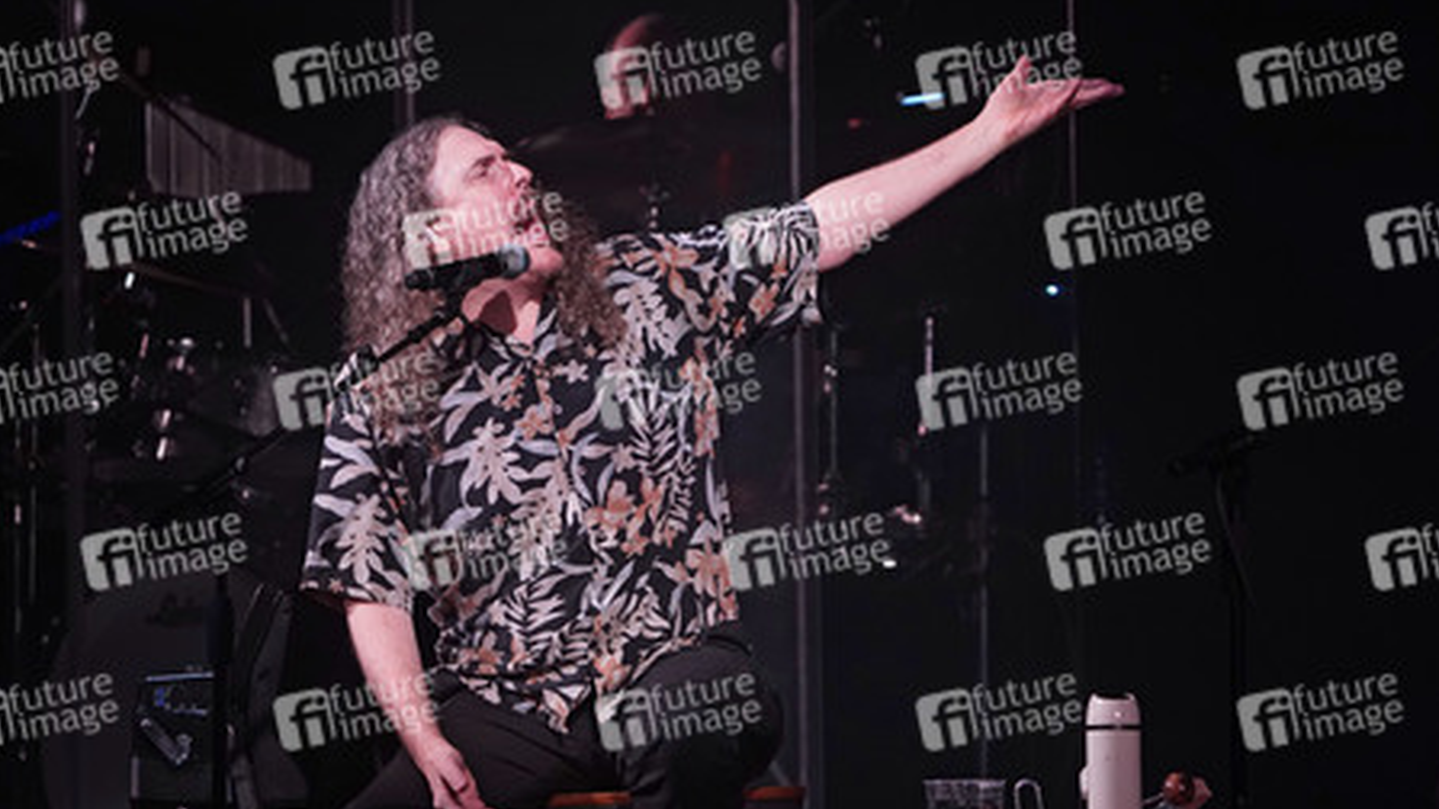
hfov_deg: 6.8
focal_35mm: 319
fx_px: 12172
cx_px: 721
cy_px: 472
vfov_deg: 3.8
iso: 3200
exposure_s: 1/500
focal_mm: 303
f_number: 6.3
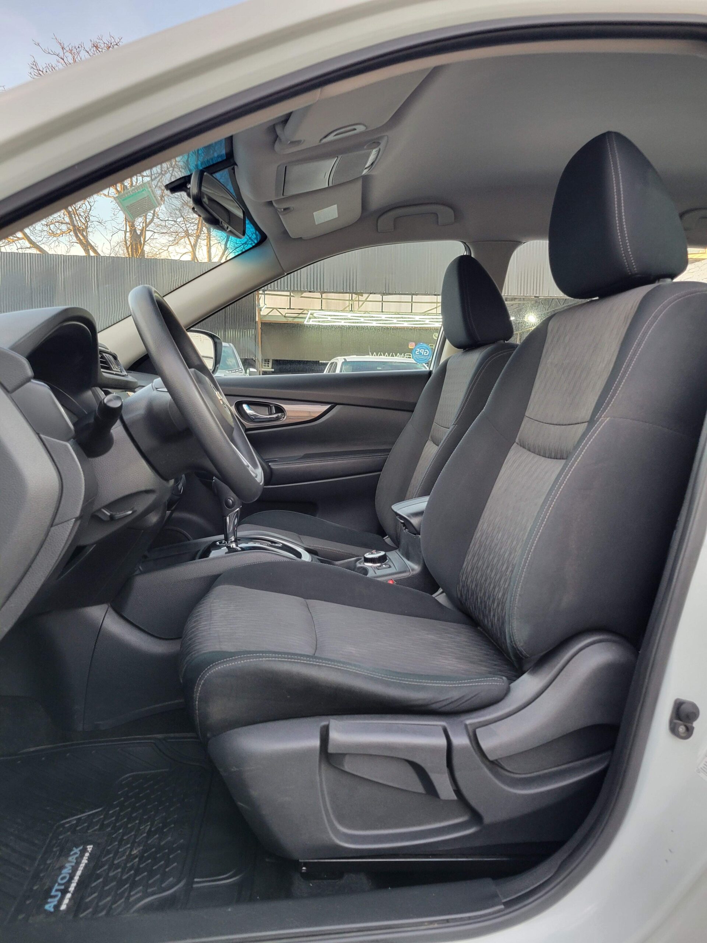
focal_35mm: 26
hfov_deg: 53.1
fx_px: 708
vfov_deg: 67.3
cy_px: 472
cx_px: 354
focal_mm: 5.4
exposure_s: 1/100
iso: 200
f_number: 1.8
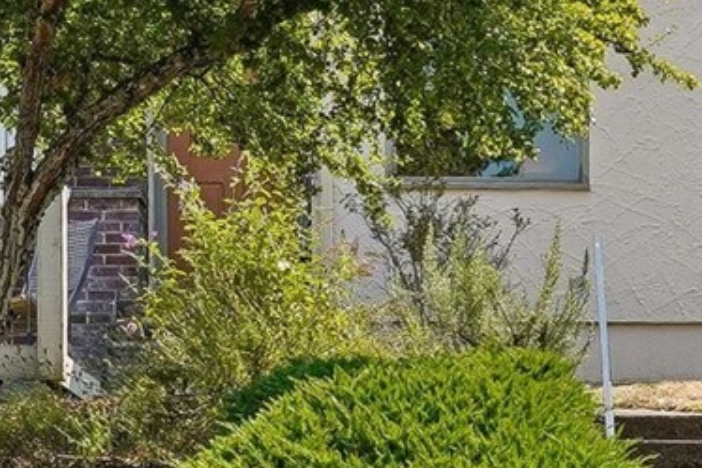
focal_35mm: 168
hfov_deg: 12.2
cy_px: 243
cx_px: 583
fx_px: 3274
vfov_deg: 8.2
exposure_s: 1/125
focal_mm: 25
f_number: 8
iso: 125
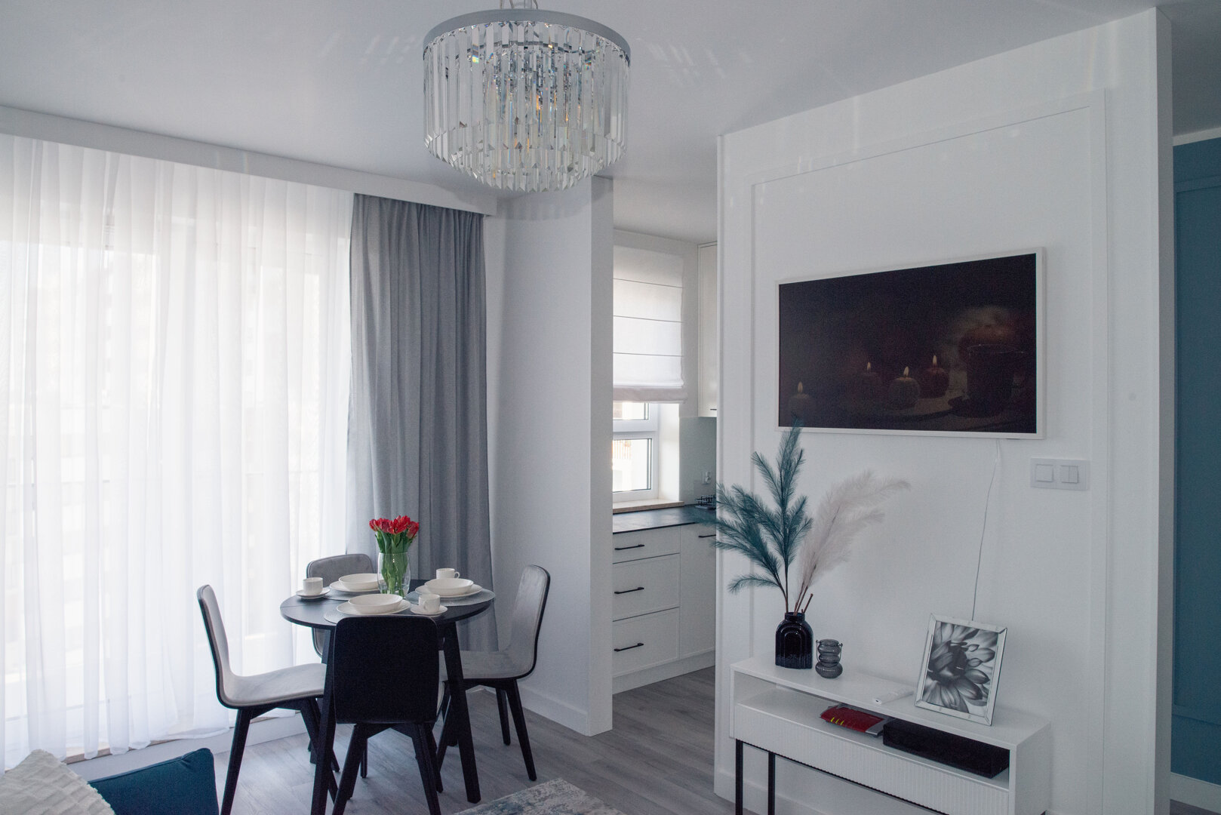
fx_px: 834
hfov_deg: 72.4
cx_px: 610
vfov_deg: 52.1
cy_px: 408
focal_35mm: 25
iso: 2800
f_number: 10
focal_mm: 24
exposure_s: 1/200
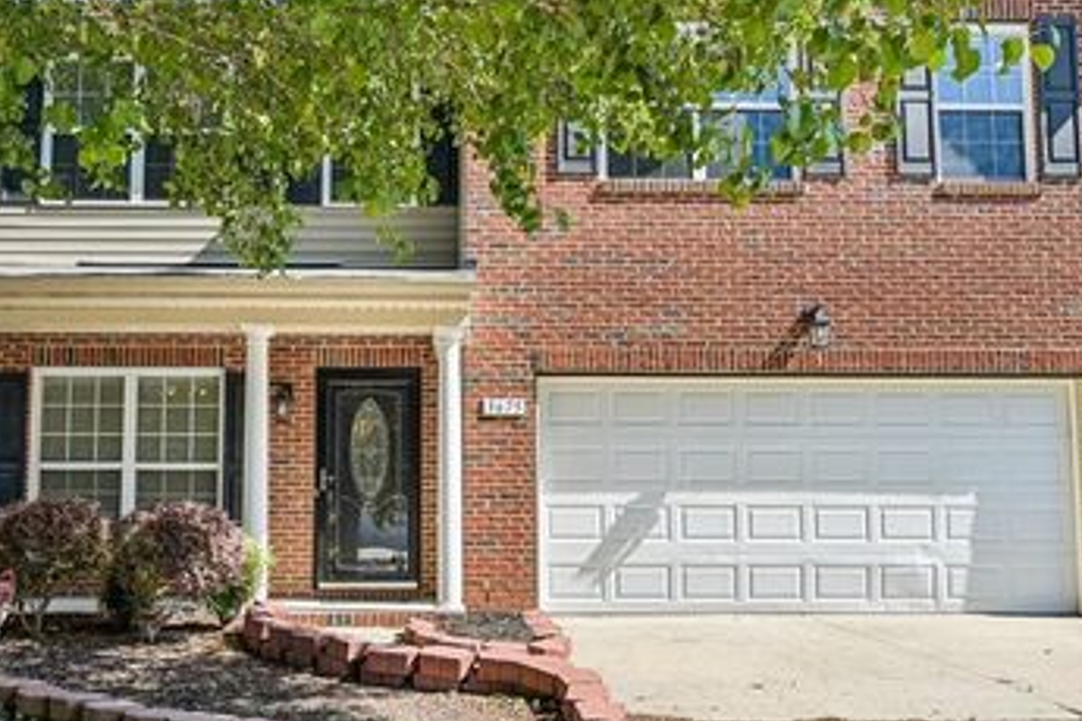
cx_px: 508
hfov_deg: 63.6
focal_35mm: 29
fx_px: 872
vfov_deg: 44.3
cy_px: 237
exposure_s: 1/320
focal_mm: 20
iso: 200
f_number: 9
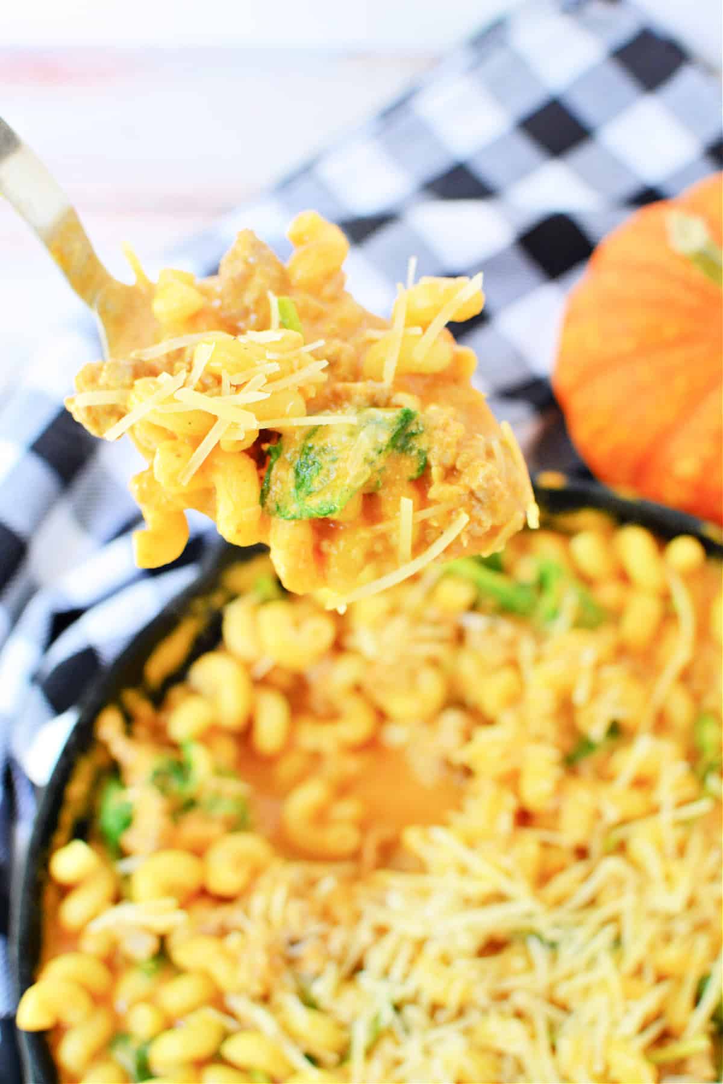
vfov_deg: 37.9
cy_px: 542
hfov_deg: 25.8
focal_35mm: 52
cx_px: 362
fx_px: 1581
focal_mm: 35
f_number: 4
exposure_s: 1/60
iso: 800
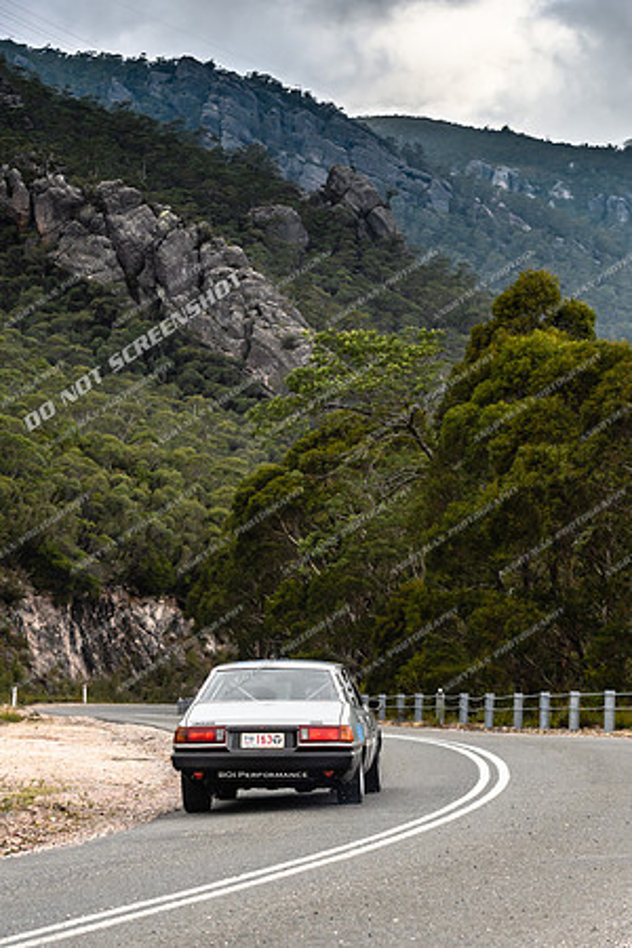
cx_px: 316
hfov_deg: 13.0
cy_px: 474
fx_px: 2765
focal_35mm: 105
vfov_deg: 19.5
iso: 200
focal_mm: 70
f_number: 4
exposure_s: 1/1600
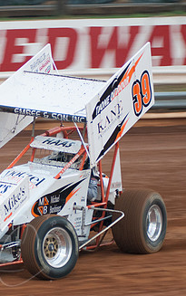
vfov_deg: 9.7
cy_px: 167
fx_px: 1756
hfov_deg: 6.0
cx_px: 9
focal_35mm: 217
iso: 400
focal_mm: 80
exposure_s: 1/320
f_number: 3.2
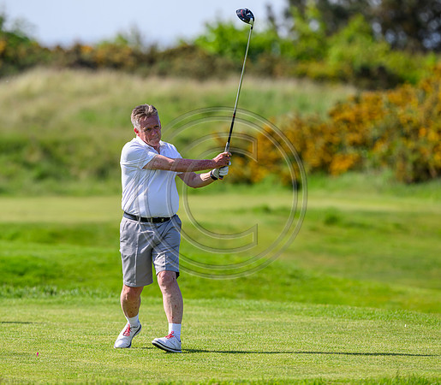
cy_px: 193
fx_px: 6499
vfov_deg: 3.4
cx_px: 151
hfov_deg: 3.9
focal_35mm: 480
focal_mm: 400
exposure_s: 1/2500
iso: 500
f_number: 4.5
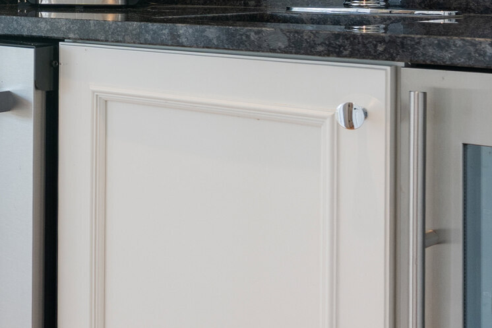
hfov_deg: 25.1
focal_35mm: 70
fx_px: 956
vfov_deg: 18.7
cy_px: -29
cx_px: -142
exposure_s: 1/10
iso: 320
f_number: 8
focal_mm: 17
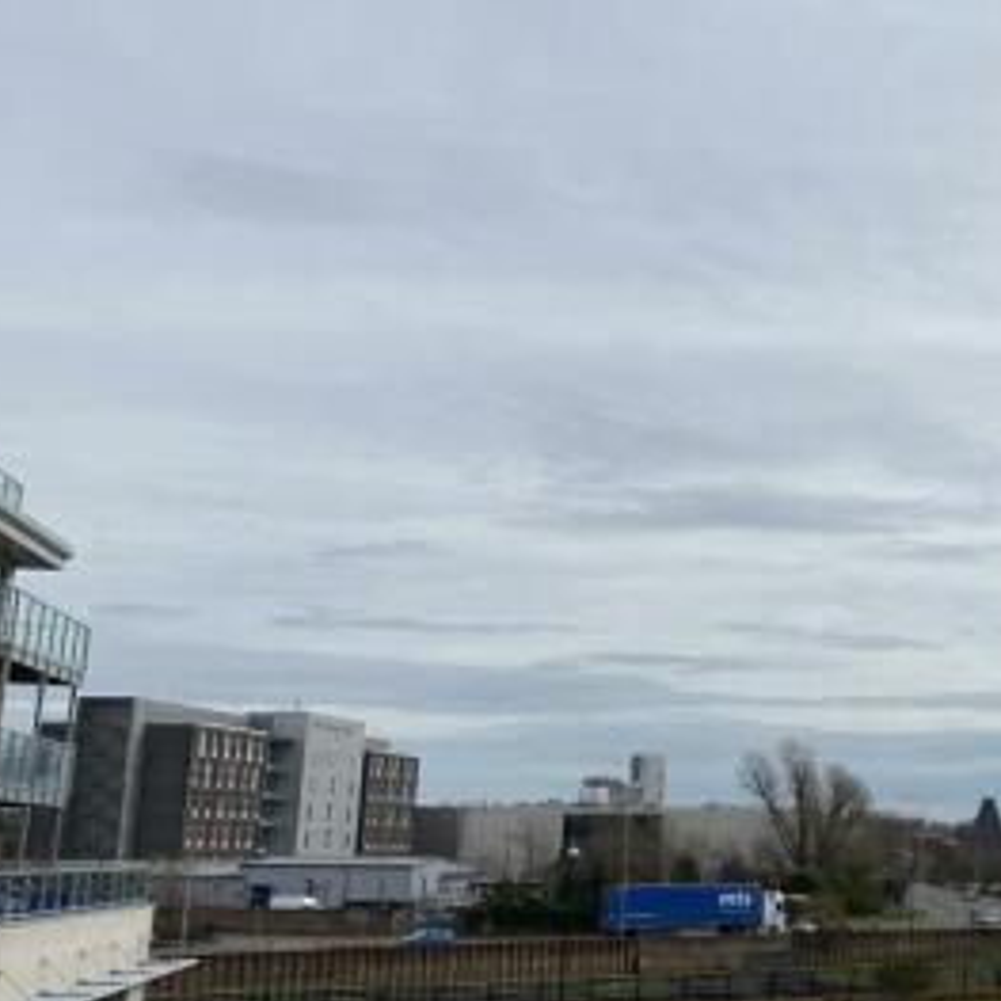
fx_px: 1669
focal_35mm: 51
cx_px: 1049
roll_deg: -0.6
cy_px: 523
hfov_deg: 30.5
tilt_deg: +11.5
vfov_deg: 33.4
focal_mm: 4.25
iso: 32
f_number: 1.8
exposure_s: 1/5747
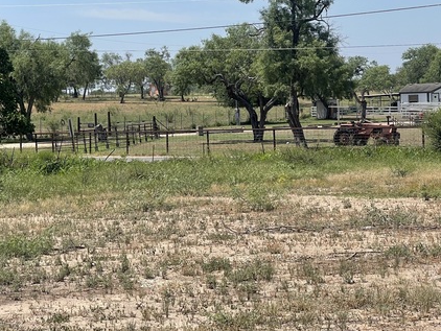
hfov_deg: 20.2
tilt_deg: -1.7
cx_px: 149
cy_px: 129
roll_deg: +1.0
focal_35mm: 97
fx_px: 1236
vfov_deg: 15.2
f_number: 2.2
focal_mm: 7.5
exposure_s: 1/1263
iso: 20
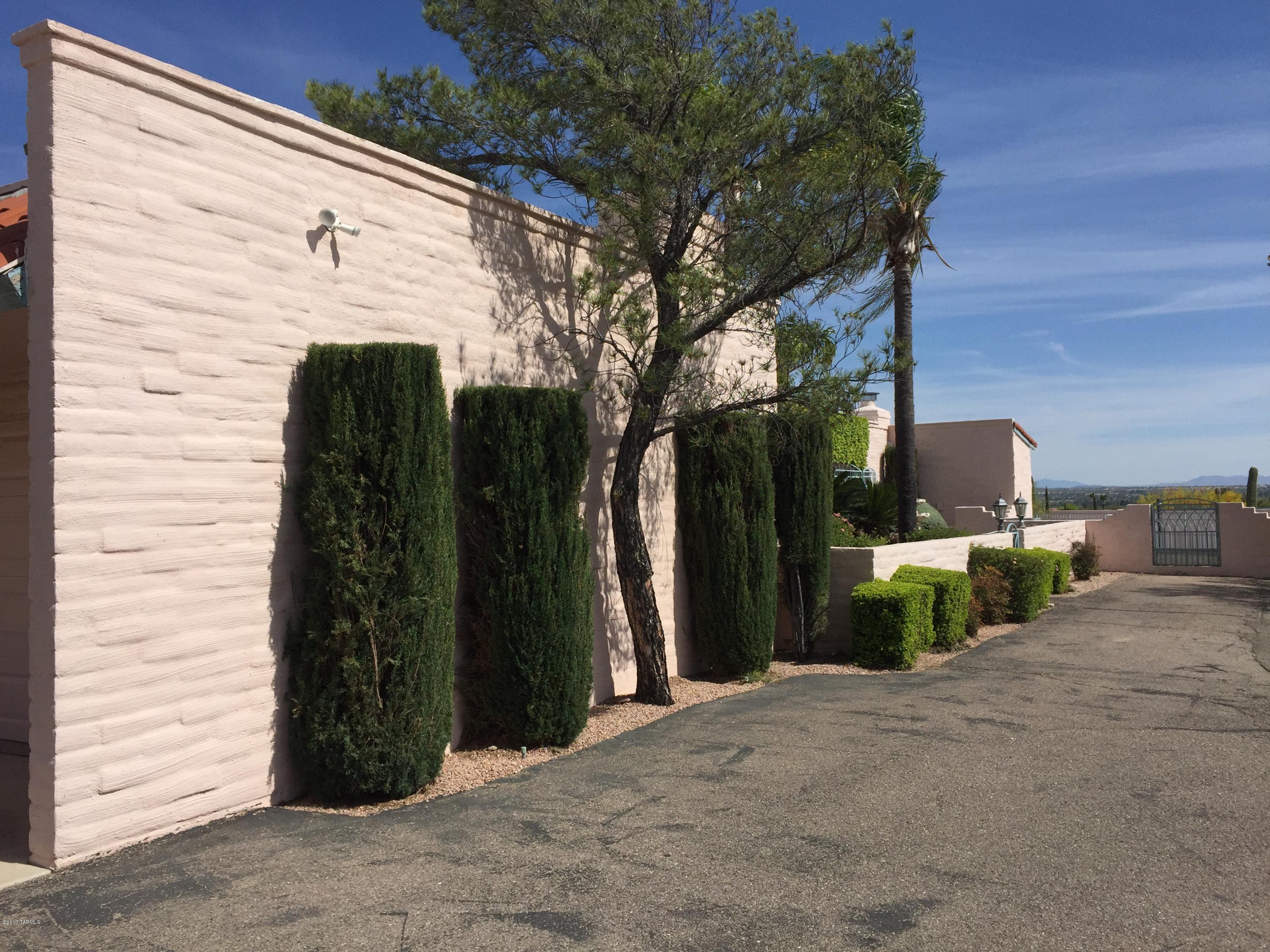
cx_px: 635
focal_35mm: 29
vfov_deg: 48.2
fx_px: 1064
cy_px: 476
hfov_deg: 61.7
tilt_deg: +3.0
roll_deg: +0.1
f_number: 2.2
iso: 32
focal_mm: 4.15
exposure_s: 1/4950
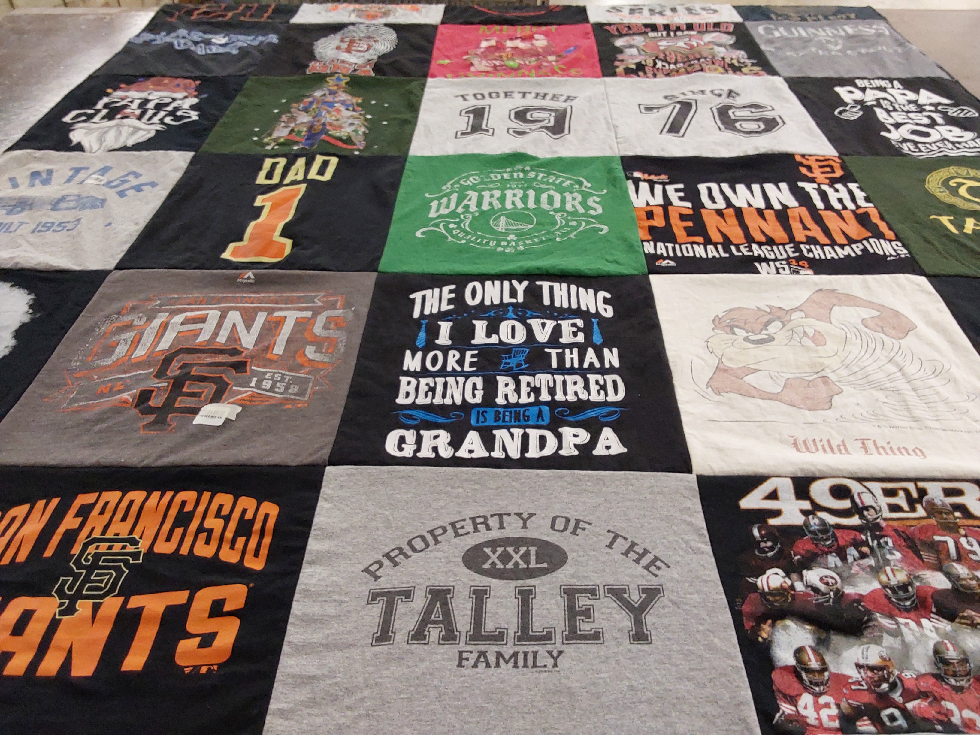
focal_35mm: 28
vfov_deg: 49.7
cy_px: 368
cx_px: 490
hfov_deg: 63.4
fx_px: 793
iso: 160
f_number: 1.9
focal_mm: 2.91
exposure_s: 1/60
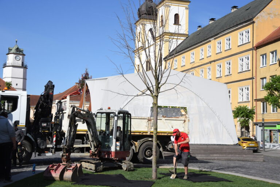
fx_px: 397
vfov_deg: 26.5
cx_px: 140
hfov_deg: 38.9
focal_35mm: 51
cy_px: 94
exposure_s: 1/1250
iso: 160
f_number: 5
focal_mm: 34
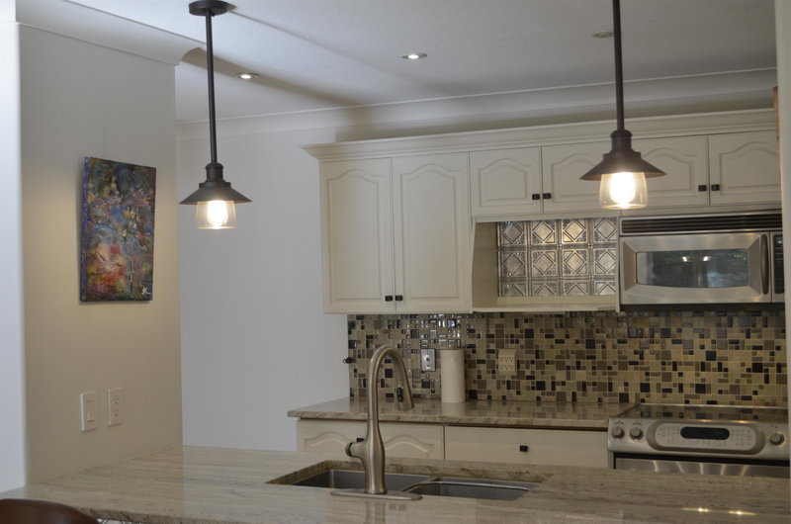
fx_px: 1053
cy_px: 262
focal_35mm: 48
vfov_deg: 28.0
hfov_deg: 41.2
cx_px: 396
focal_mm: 32
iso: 400
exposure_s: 1/80
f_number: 4.8
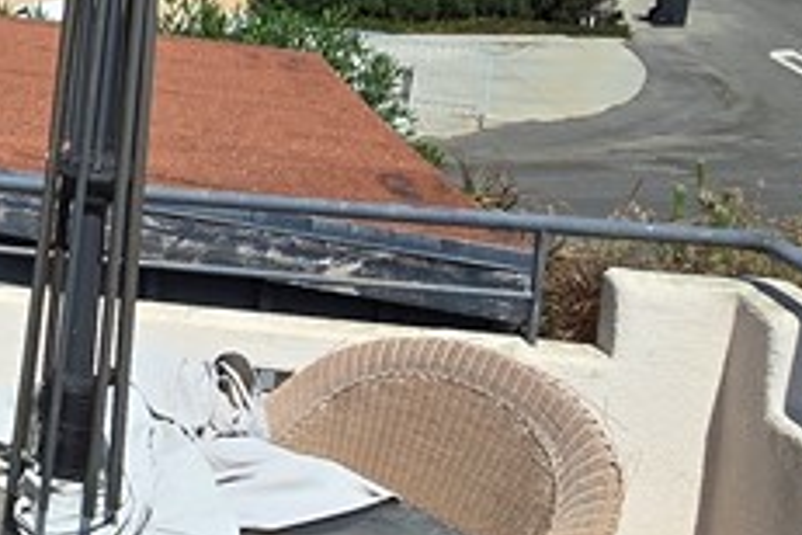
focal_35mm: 60
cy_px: 52
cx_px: -427
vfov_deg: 22.1
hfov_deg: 24.9
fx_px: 1337
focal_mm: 2.2
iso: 50
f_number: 2.2
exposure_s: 1/3143
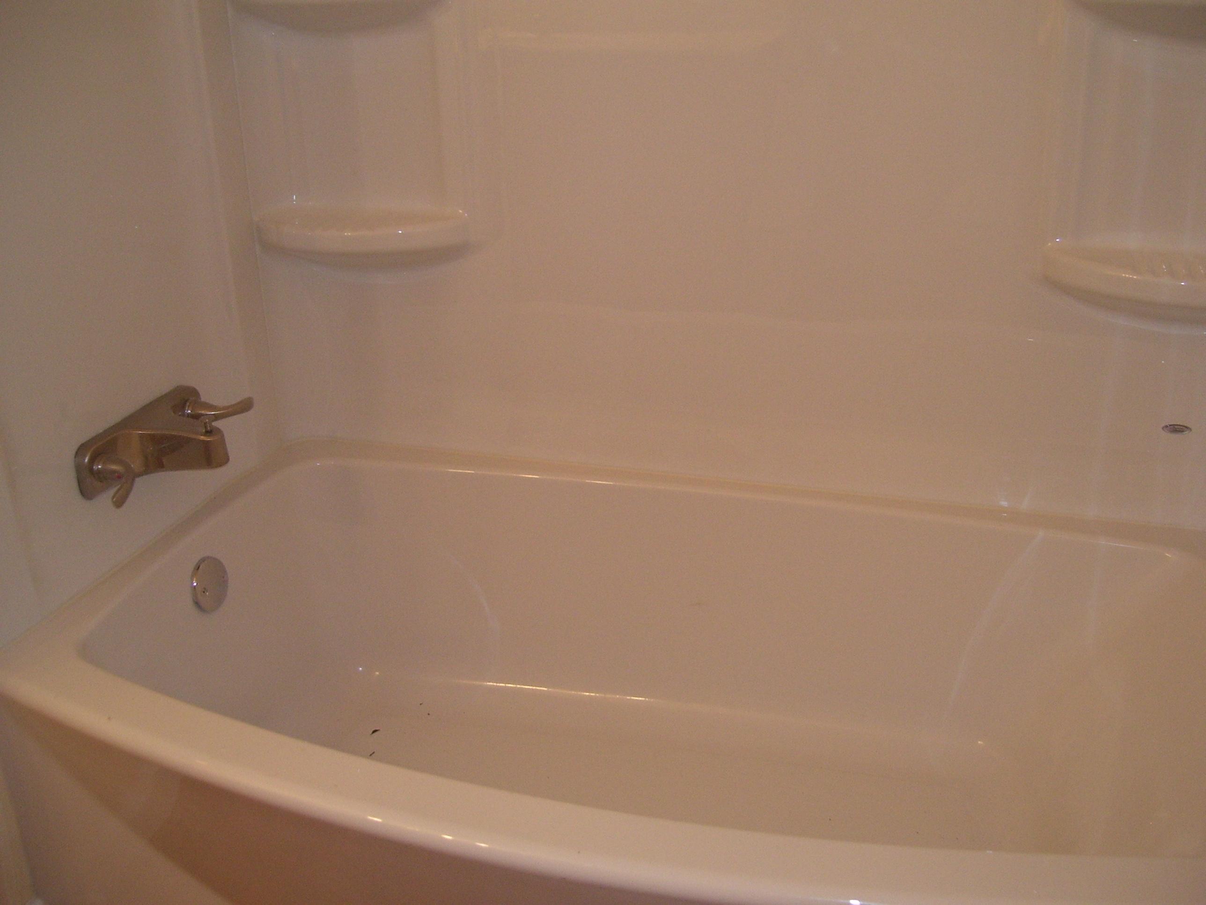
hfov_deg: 50.1
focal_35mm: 37
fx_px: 1289
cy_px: 452
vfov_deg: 38.7
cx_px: 603
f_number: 2.7
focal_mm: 6
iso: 125
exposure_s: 1/60
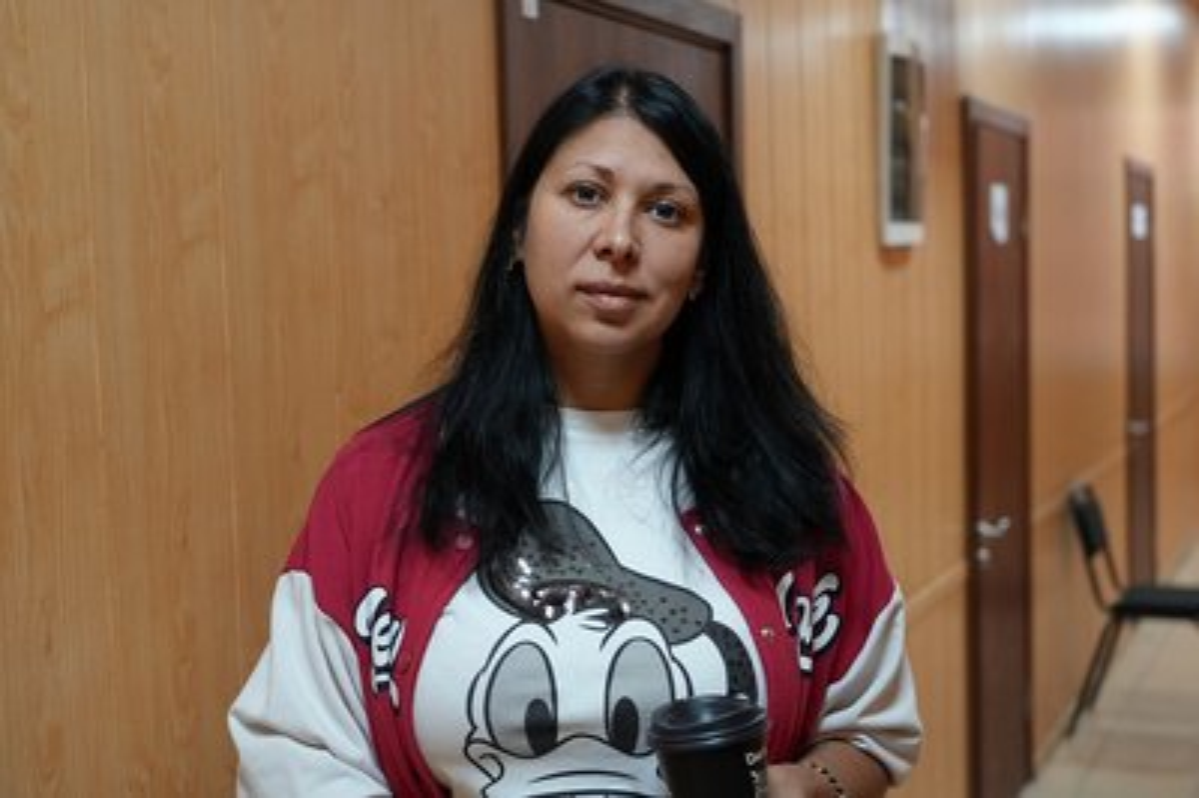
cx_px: 600
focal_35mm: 54
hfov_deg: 36.9
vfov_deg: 25.0
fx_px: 1797
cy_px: 399
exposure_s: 1/160
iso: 3200
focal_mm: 54
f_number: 4
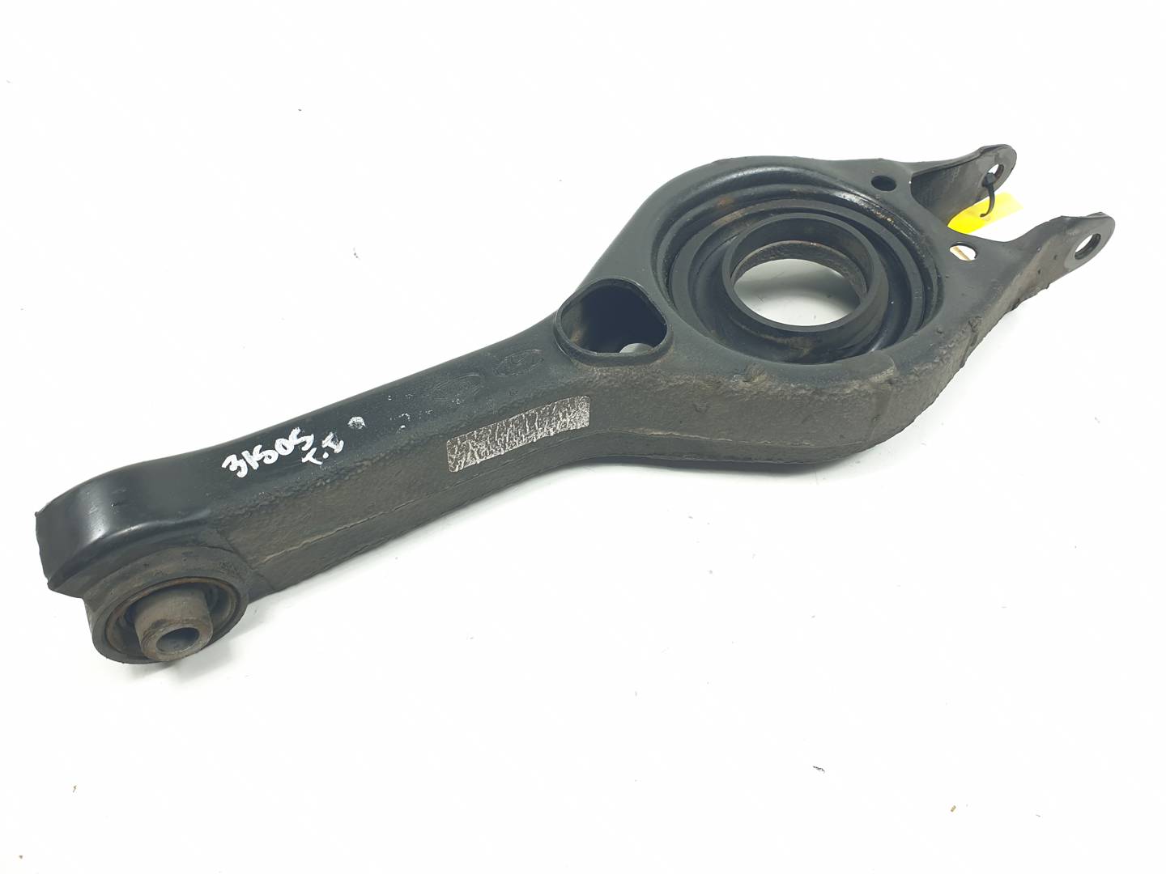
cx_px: 583
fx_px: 876
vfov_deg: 53.1
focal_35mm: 26
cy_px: 437
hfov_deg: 67.3
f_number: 2.4
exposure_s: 1/100
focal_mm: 4.3
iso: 50
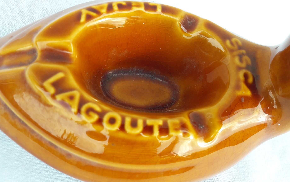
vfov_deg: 41.8
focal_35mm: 30
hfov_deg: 62.9
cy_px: 85
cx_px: 144
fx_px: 237
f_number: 1.9
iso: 40
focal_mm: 3.7
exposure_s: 1/156
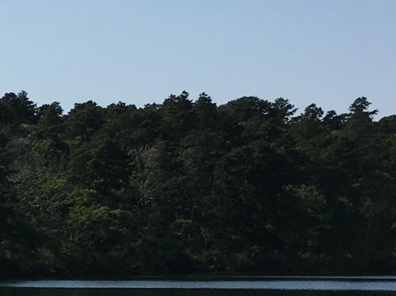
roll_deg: +0.2
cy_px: 370
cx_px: -347
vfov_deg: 10.5
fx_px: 1590
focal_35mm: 139
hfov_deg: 12.7
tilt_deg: -3.0
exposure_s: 1/2959
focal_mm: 4.15
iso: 25
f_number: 2.2
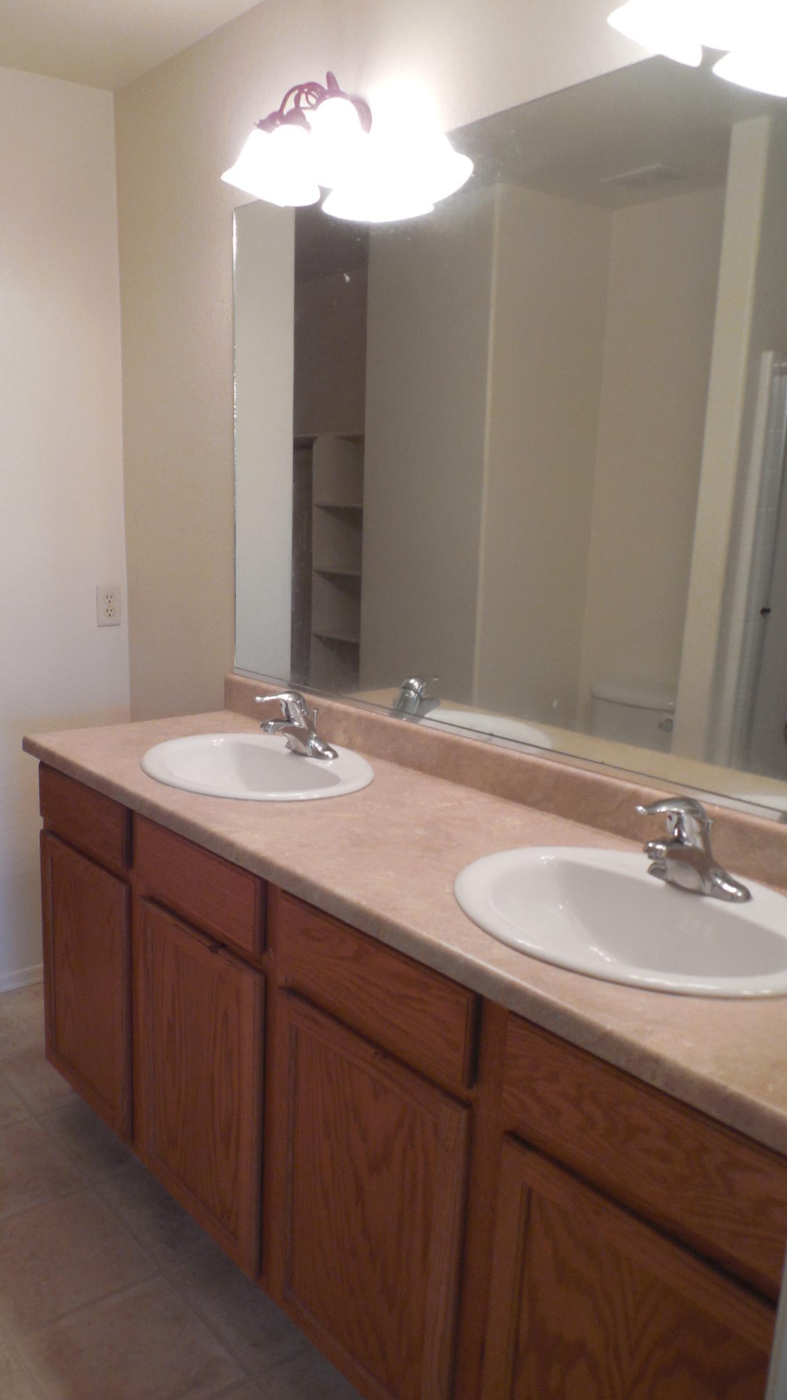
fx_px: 1039
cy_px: 717
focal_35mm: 28
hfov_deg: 41.0
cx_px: 271
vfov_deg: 67.9
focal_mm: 4.5
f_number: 3.3
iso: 180
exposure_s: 1/30
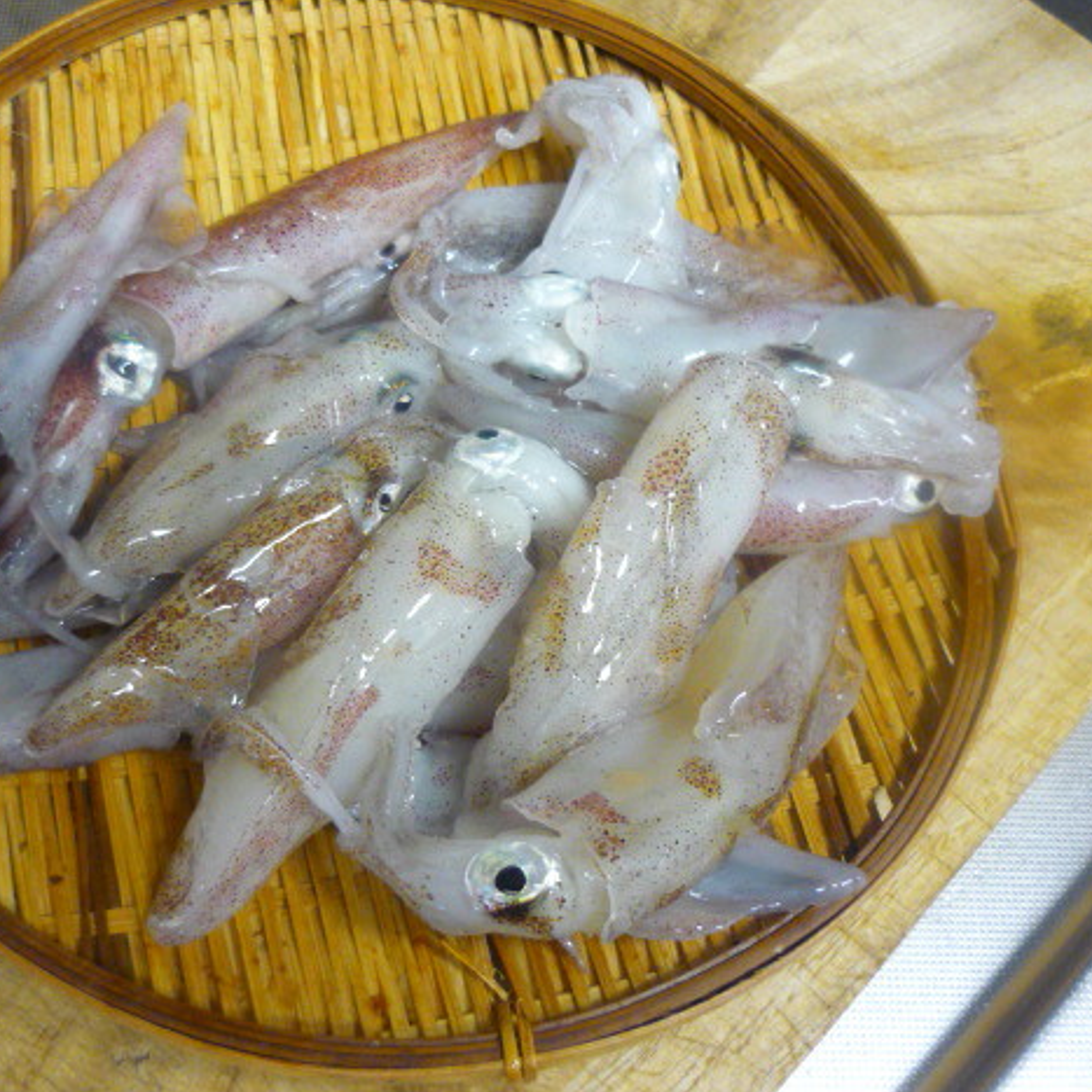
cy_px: 554
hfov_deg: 41.4
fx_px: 1428
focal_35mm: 40
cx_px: 376
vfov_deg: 41.9
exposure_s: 1/25
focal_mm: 5.5
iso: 400
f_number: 2.8
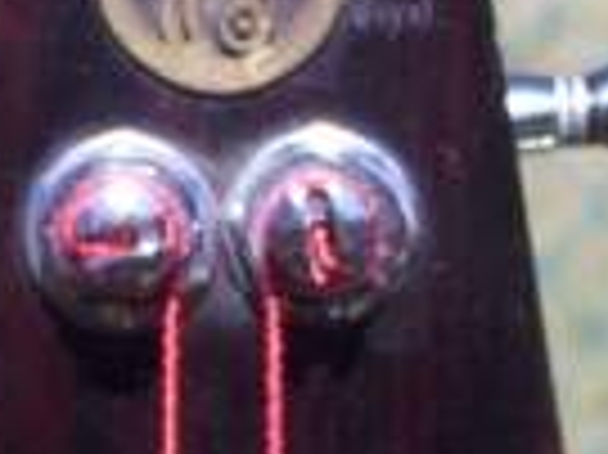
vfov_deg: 4.7
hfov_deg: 6.3
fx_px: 5493
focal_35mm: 313
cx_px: 149
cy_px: 400
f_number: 4.1
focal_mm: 11
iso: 80
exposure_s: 1/400
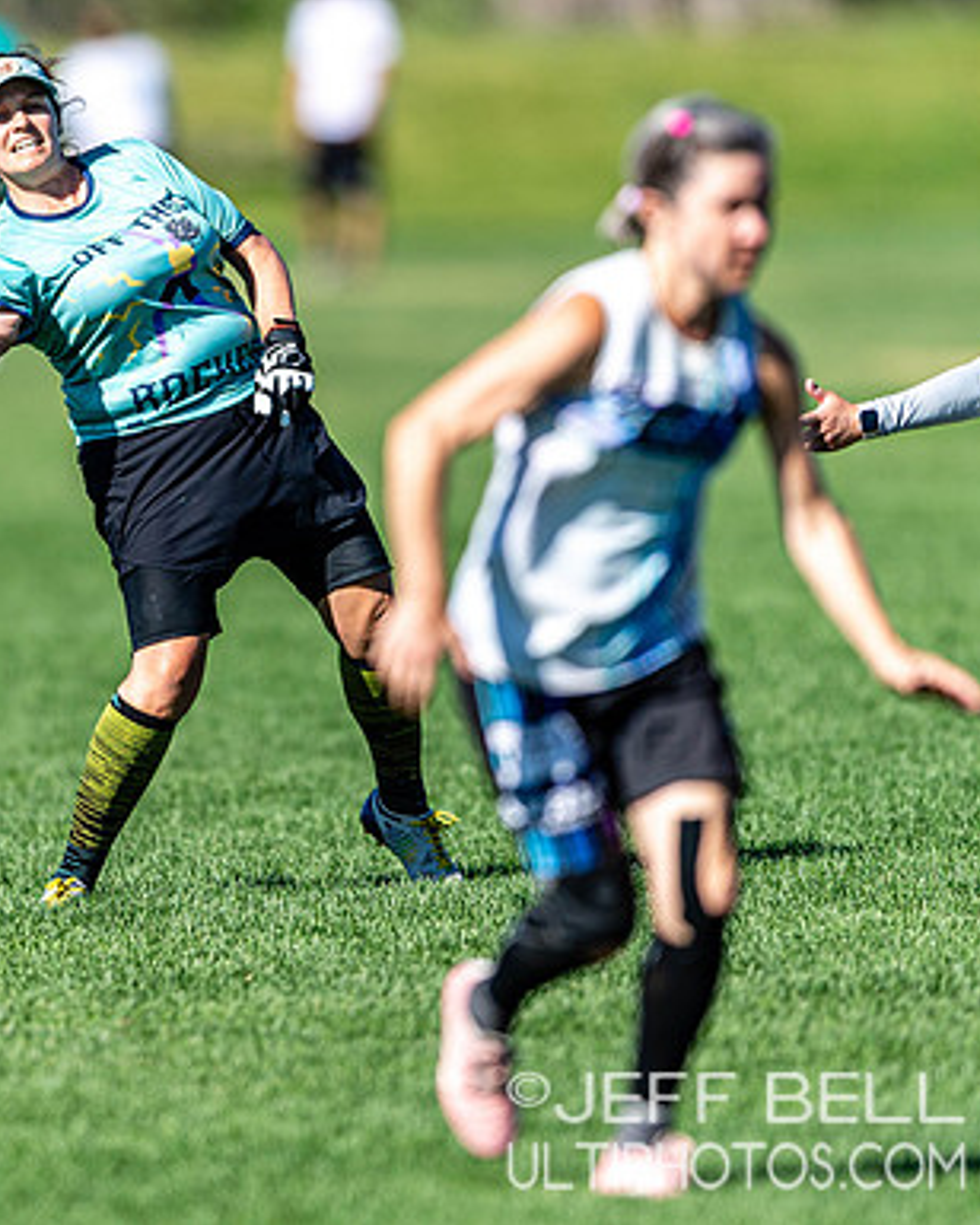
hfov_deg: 1.7
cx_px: 130
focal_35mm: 938
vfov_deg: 2.1
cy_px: 434
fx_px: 34007
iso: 100
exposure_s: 1/2500
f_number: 2.8
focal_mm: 400
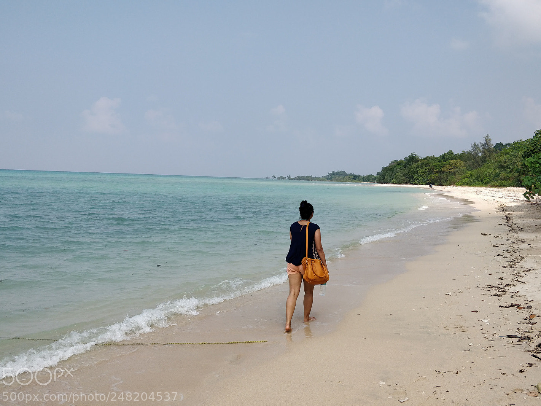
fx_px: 422
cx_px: 283
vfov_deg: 51.4
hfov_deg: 65.3
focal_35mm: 27
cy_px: 198
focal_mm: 4.1
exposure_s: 1/1464
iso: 125
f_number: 1.7
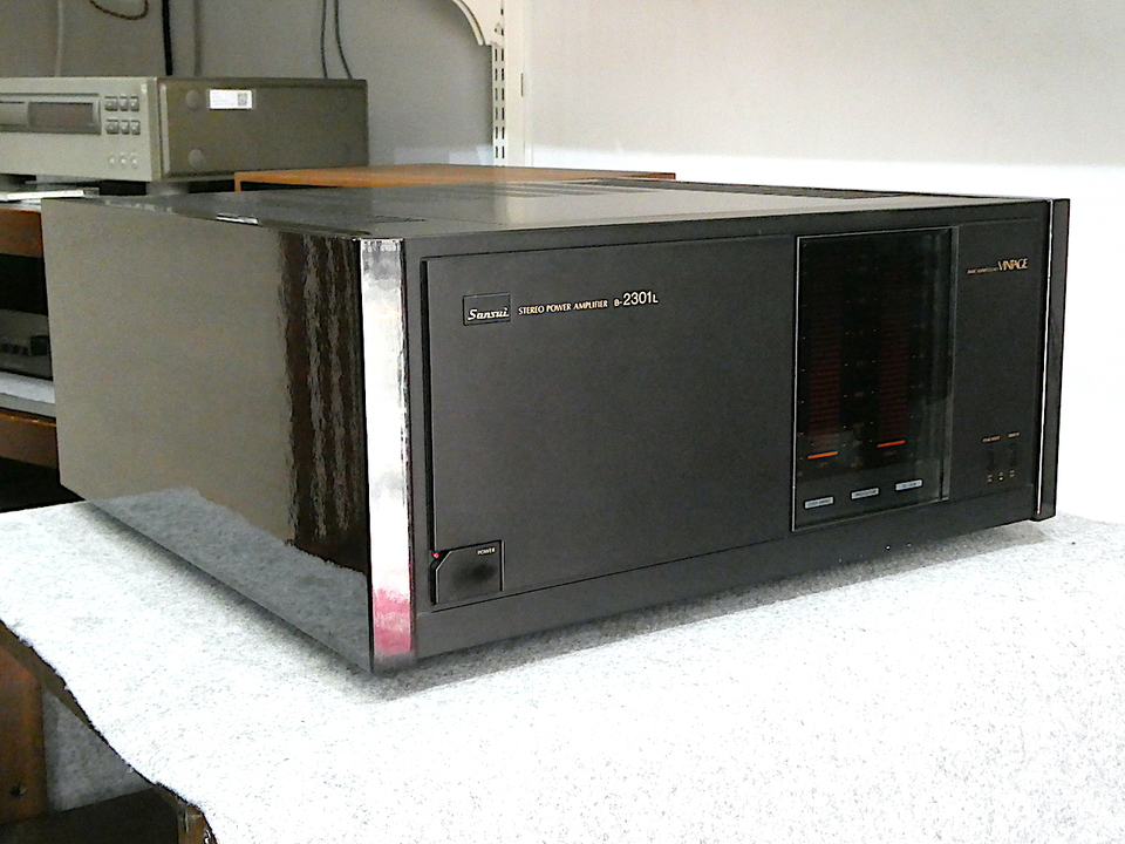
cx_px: 562
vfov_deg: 30.9
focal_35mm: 47
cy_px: 422
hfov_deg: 40.4
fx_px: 1527
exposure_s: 1/40
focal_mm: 8.4
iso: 1600
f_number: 6.3
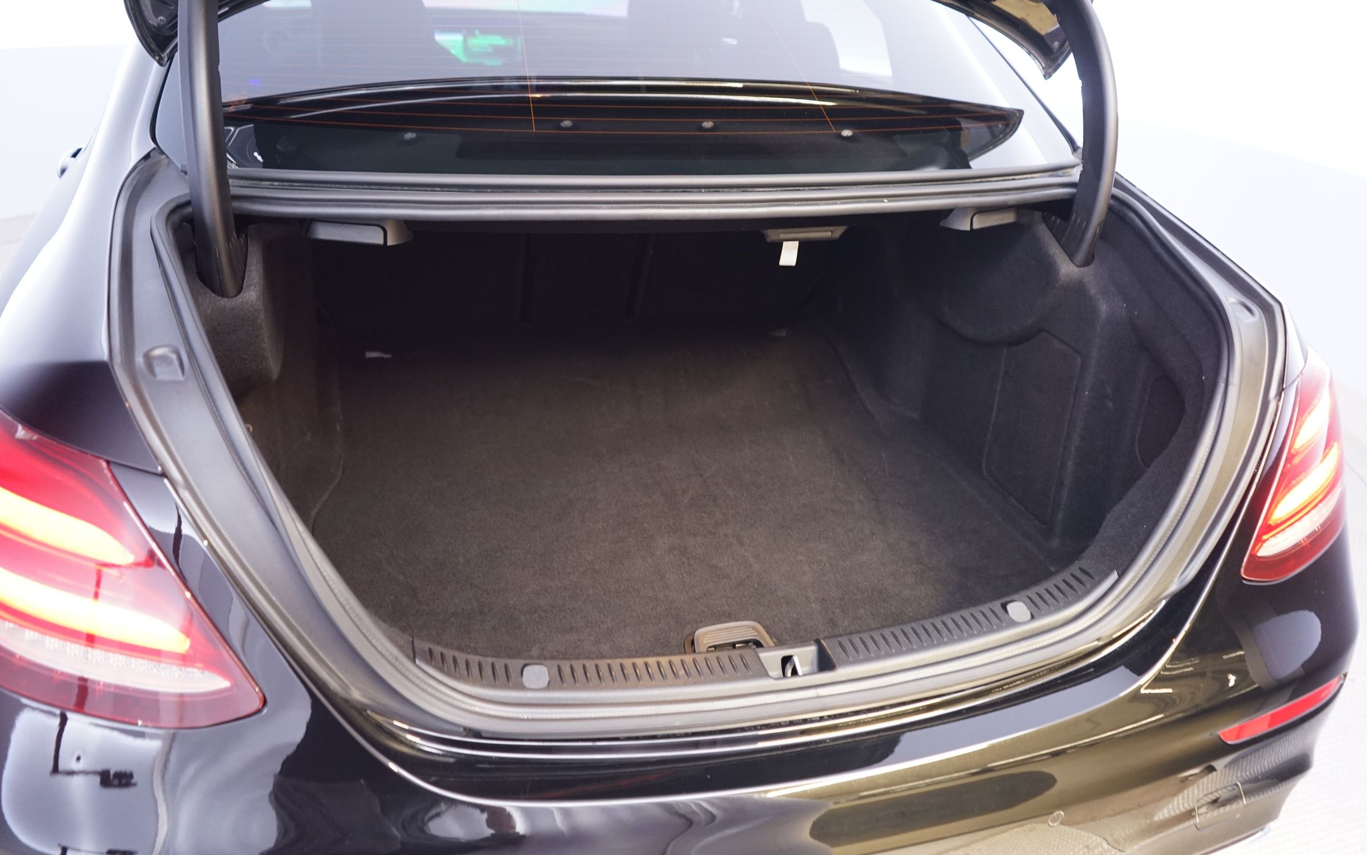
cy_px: 399
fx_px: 1080
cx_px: 694
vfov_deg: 43.1
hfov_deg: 64.6
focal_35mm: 29
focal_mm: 28
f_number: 3.5
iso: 1250
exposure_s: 1/5
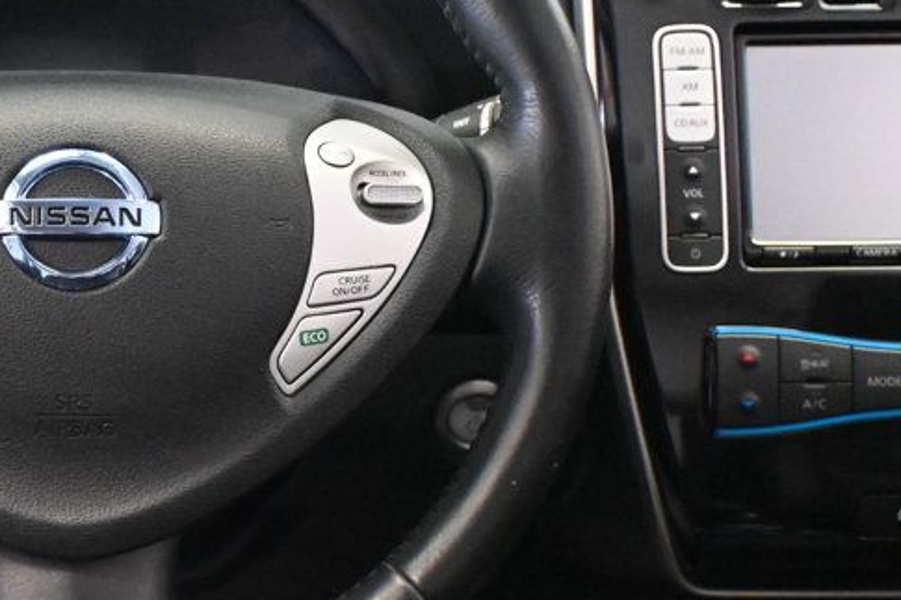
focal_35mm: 78
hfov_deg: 25.3
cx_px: 80
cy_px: 238
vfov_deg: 17.6
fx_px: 1941
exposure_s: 1/60
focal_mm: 24.5
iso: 10000
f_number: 4.2
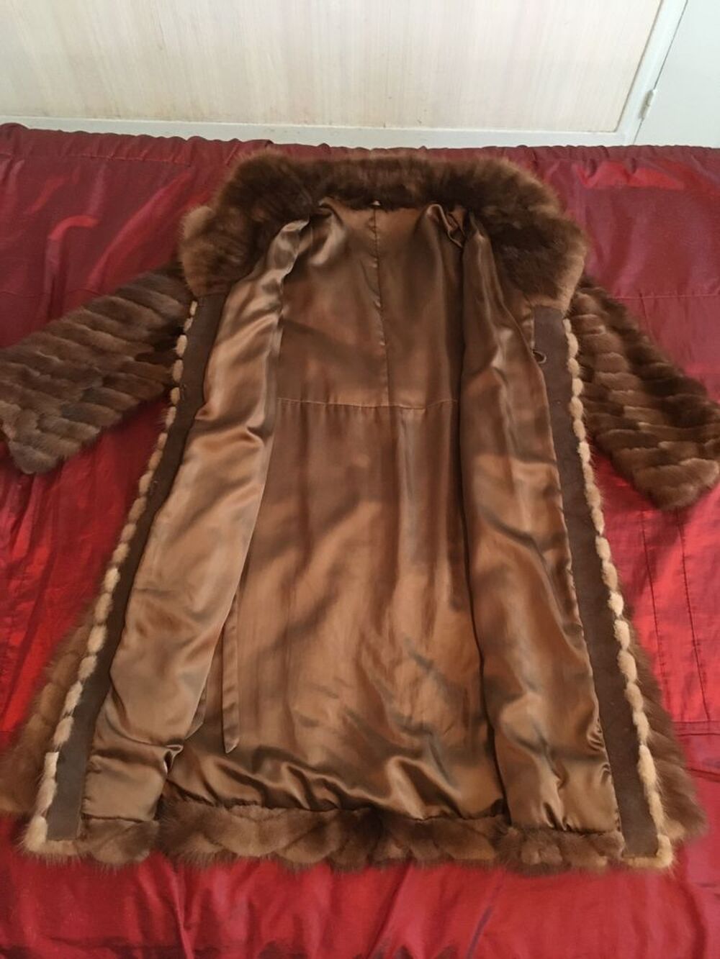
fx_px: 804
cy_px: 480
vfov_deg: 61.7
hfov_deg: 48.2
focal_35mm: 29
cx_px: 360
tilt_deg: -64.1
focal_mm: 4.15
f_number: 2.2
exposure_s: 1/17
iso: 320
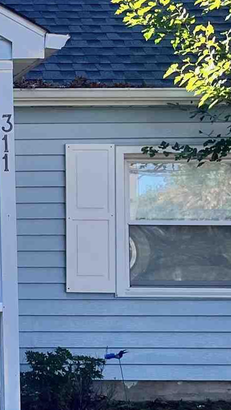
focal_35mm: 106
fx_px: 1154
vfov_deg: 20.2
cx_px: -294
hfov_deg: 10.2
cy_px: 201
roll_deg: +0.3
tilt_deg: +2.2
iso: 50
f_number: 1.6
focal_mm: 5.1
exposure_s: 1/1036
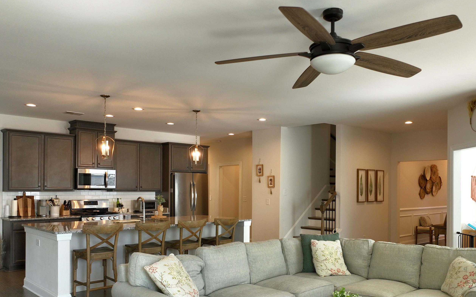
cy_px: 190
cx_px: 254
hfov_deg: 61.2
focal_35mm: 31
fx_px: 402
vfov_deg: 40.2
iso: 100
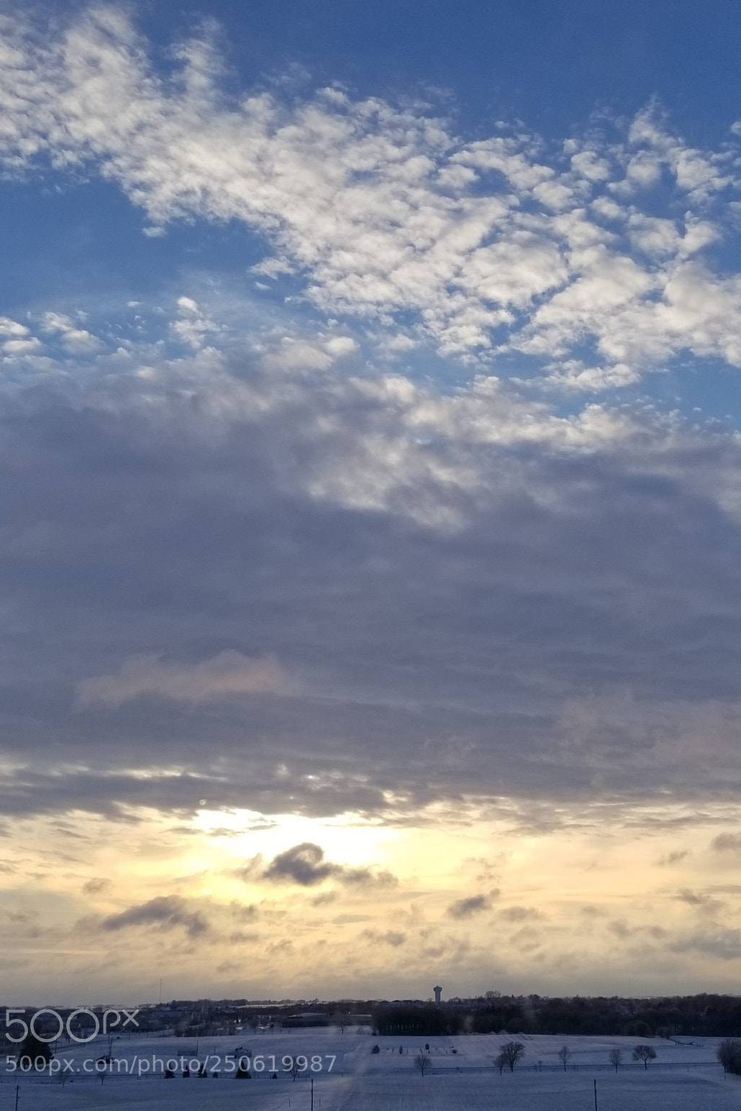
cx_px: 392
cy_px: 545
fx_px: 864
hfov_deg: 46.4
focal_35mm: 28
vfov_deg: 65.5
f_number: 1.7
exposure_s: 1/2387
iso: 50
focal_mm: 4.25
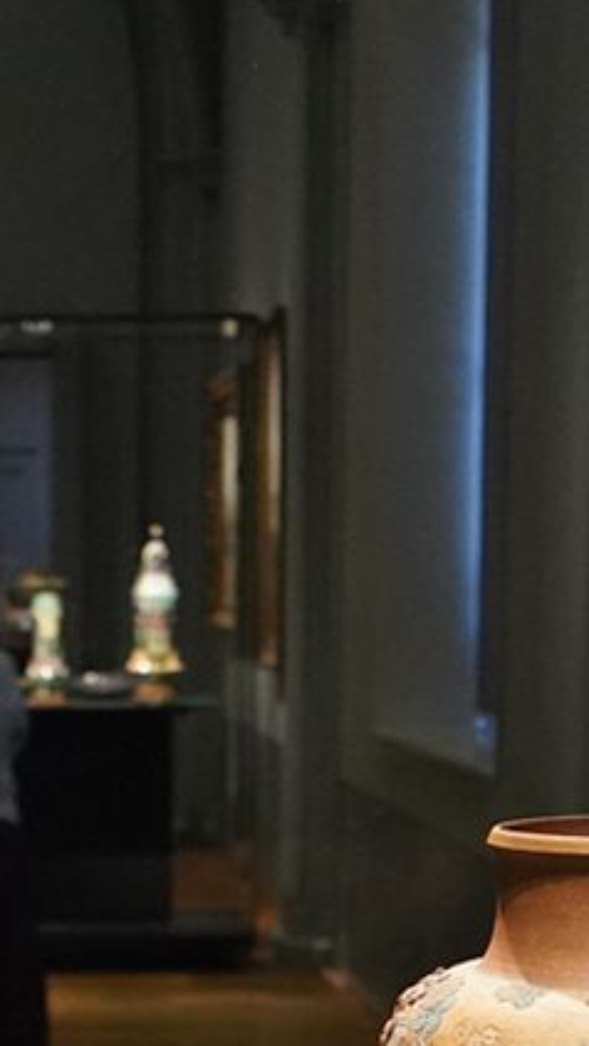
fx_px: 3303
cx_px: -20
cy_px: 1298
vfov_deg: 17.1
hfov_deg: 10.1
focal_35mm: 119
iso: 3200
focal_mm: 24
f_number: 2.8
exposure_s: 1/80
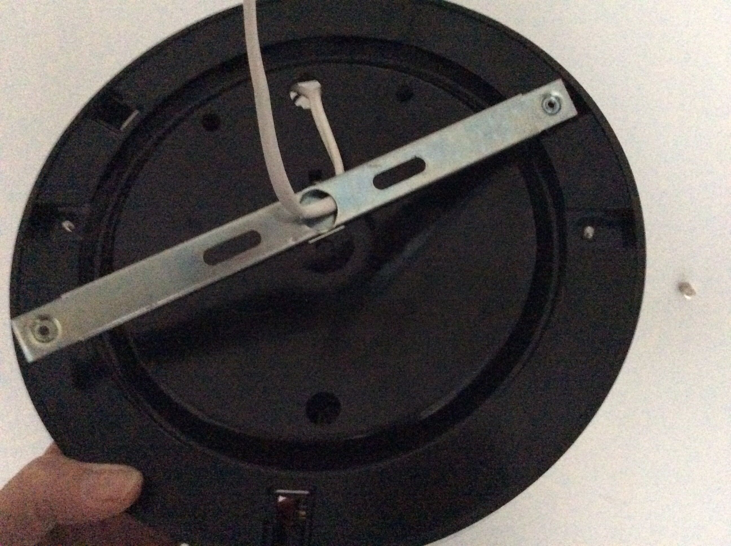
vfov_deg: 44.1
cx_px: 366
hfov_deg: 56.9
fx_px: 675
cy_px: 273
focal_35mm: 32
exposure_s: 1/17
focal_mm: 3.3
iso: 800
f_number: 2.4
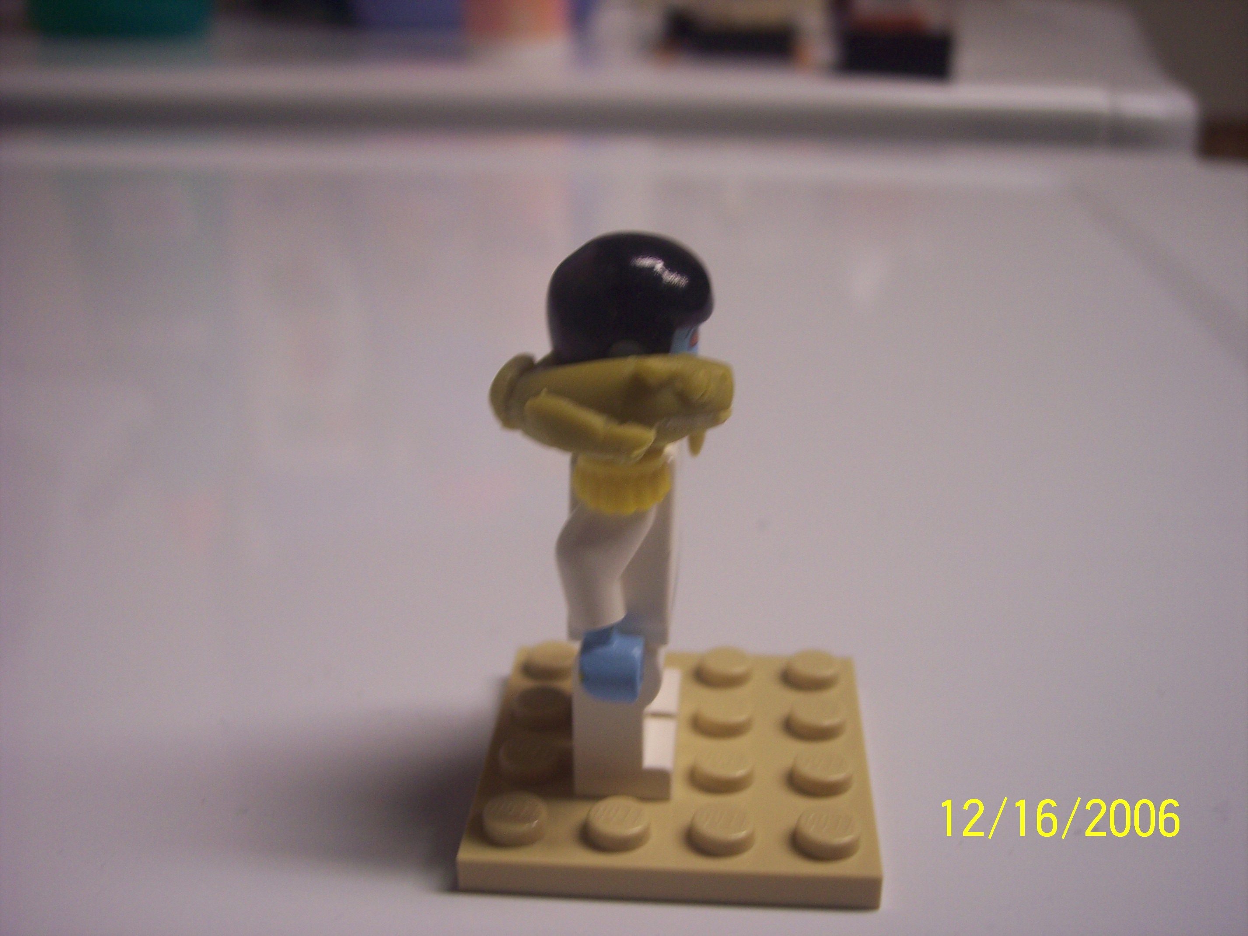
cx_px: 624
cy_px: 468
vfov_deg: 36.8
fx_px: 1406
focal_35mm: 39
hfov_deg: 47.9
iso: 100
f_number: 3.4
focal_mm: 8
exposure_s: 1/30
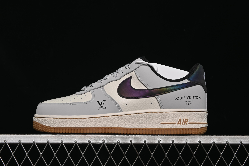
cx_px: 124
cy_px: 83
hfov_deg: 27.0
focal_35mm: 75
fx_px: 519
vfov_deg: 18.2
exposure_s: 1/80
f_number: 8
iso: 160
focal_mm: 50
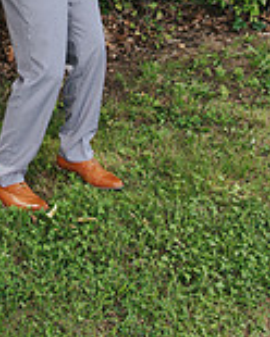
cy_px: -115
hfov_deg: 15.3
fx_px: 979
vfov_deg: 18.1
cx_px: -29
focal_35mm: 98
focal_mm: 24
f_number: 4
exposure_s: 1/200
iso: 250
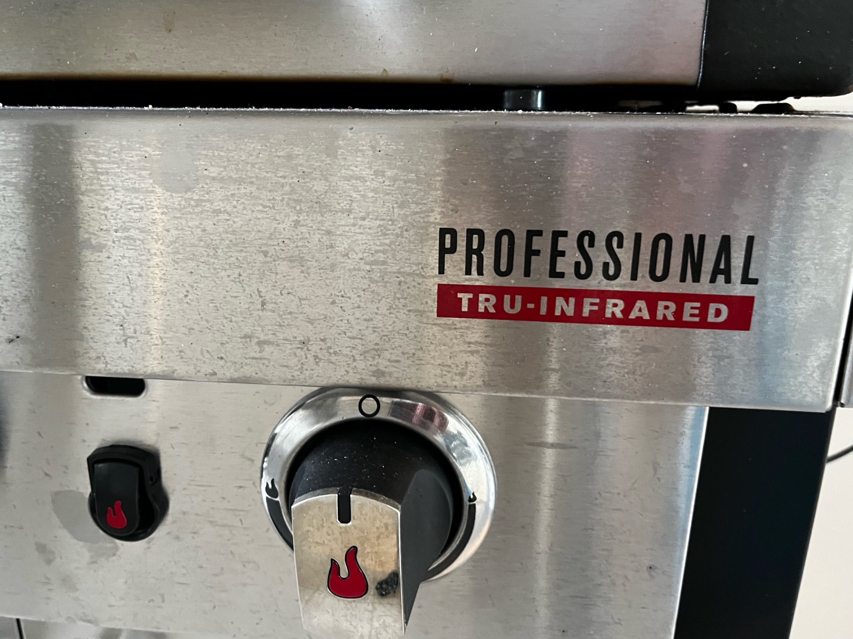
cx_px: 403
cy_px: 327
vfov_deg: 49.7
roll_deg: -0.8
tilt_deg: -17.7
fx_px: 690
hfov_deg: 63.4
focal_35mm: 28
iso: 500
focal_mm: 5.1
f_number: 1.6
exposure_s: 1/60
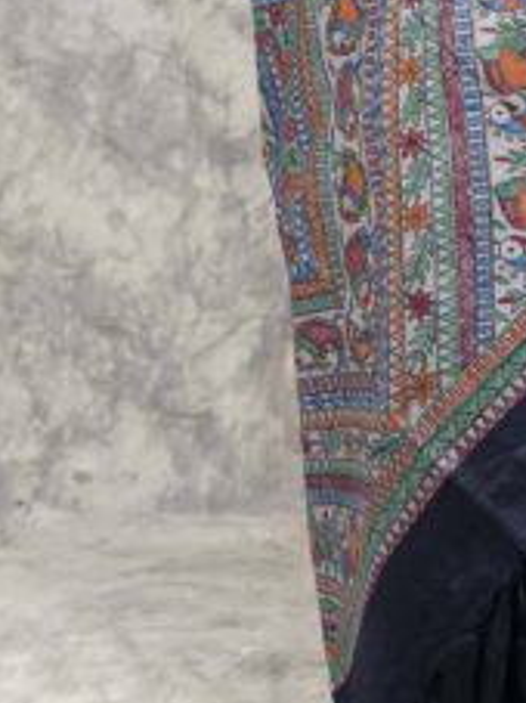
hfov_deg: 11.5
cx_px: 613
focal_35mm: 127
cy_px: -102
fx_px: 2575
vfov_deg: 15.1
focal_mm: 50
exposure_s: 1/200
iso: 100
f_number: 10
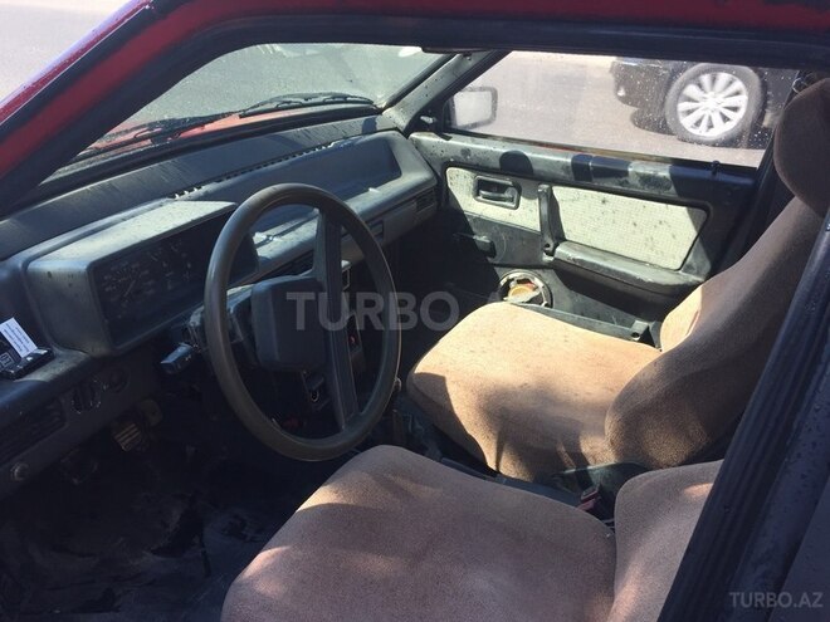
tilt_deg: -26.8
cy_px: 311
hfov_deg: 61.7
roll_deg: -0.3
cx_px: 415
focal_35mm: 29
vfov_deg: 48.2
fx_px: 695
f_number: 2.2
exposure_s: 1/373
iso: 32
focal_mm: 4.15
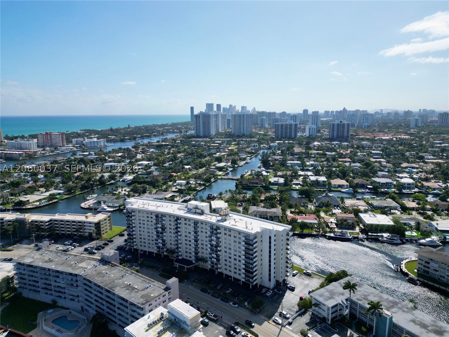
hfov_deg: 71.6
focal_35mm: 24
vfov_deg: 56.8
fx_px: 311
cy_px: 168
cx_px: 224
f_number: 1.7
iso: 140
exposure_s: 1/5000
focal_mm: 6.72
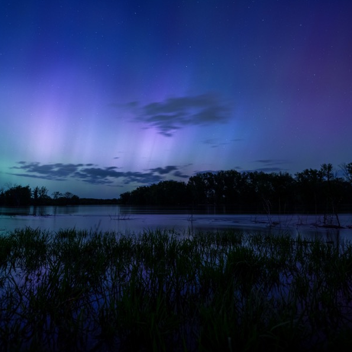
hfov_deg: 80.7
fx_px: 207
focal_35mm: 18
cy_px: 176
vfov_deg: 80.7
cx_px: 169
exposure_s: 15
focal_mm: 14
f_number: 2.8
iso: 400
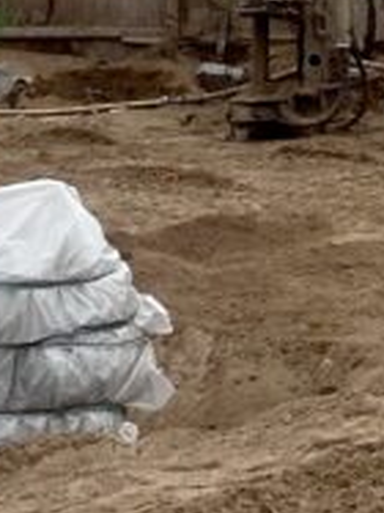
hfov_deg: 5.6
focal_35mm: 263
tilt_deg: +0.9
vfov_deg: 7.4
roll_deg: -0.3
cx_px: 442
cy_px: -167
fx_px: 3894
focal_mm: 6.86
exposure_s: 1/1639
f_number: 1.78
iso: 64
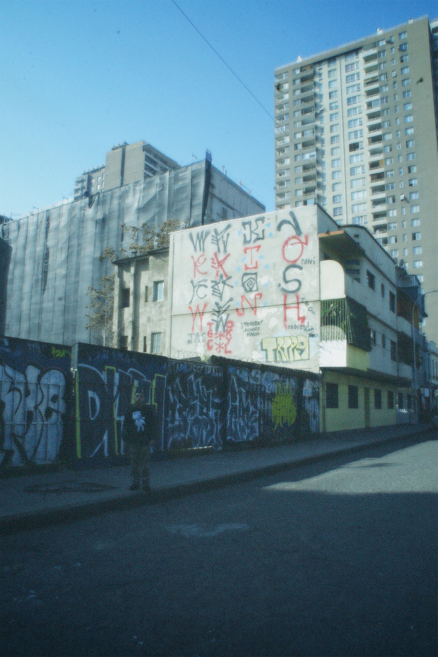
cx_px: 219
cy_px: 328
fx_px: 493
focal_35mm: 27
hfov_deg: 47.9
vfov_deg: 67.4
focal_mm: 18
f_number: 22
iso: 200
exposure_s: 1/30
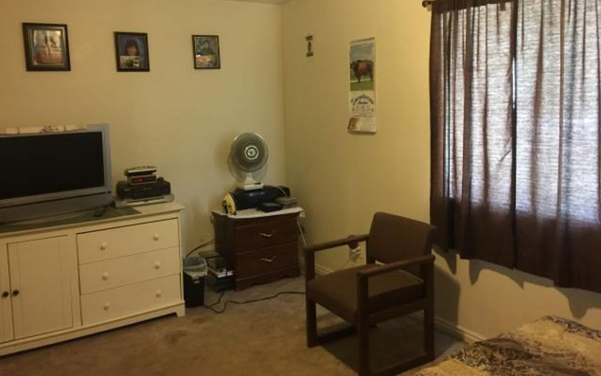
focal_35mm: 31
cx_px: 301
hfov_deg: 61.2
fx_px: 508
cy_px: 157
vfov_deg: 40.5
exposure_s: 1/4
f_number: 2.2
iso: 64
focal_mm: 4.15
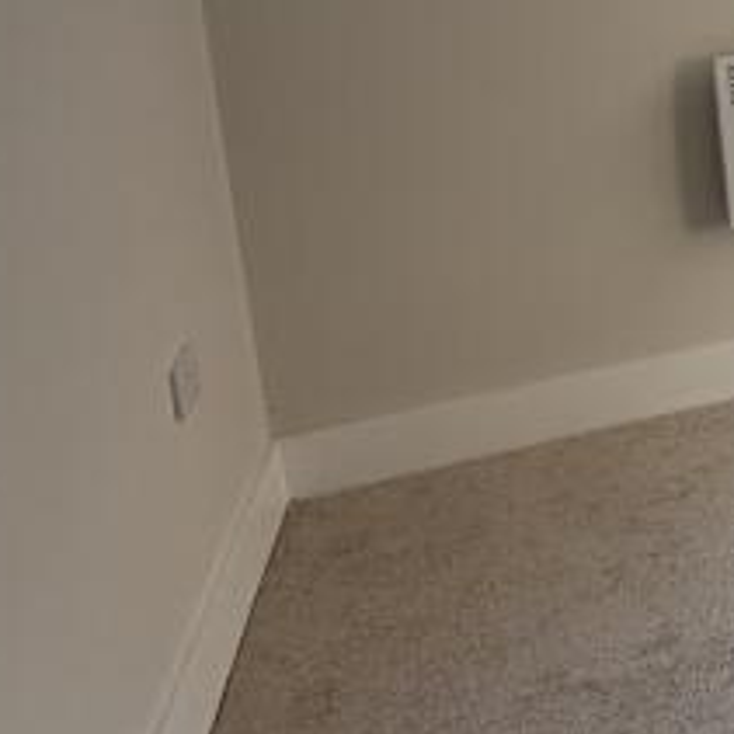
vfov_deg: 26.8
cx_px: 1565
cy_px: -31
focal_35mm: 60
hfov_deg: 17.4
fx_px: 1439
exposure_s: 1/121
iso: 80
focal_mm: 2.22
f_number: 2.2
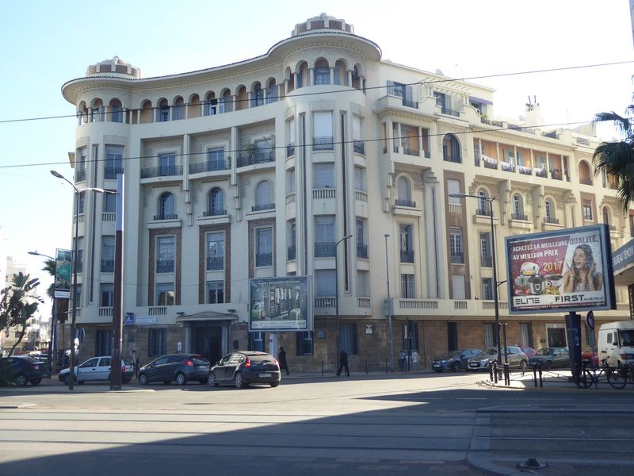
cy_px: 238
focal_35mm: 39
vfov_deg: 36.8
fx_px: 714
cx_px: 317
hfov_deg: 47.9
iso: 80
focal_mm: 6.7
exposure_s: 1/200
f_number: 3.7
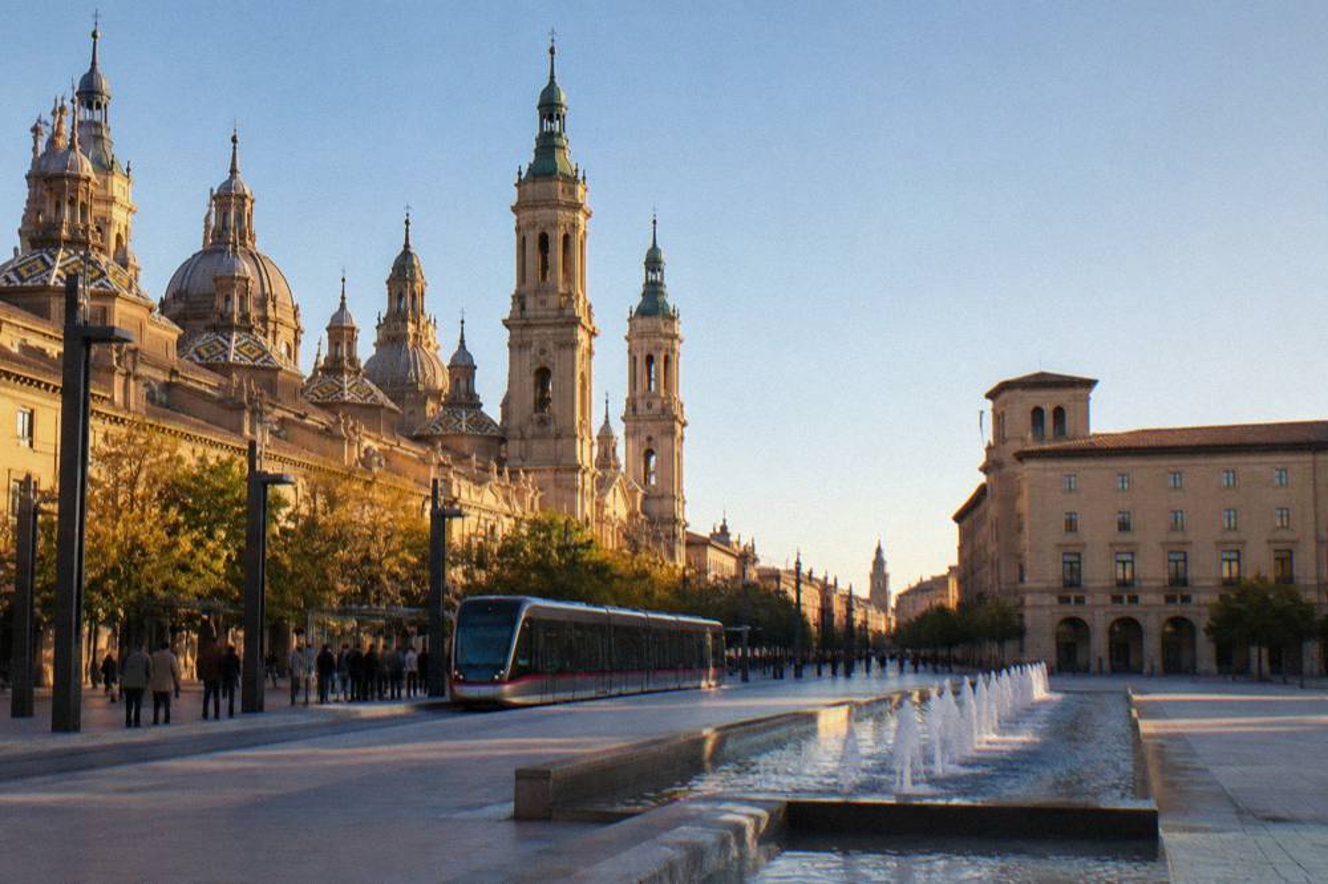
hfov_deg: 48.5
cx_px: 664
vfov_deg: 33.4
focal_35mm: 40
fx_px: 1475
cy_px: 442
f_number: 11
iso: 200
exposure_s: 1/100
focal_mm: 40
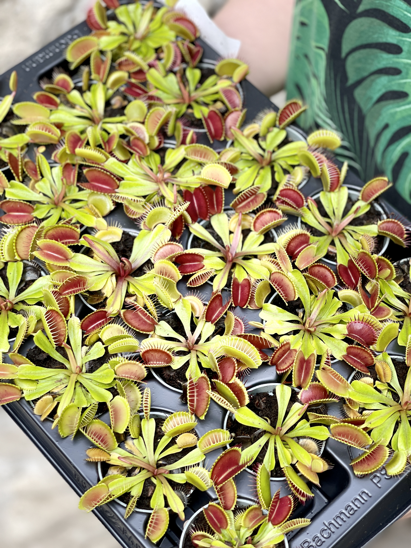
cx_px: 206
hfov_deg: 22.9
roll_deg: +5.3
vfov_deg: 30.3
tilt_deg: -43.5
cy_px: 274
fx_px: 1013
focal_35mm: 64
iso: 25
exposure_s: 1/173
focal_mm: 7.5
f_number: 2.2
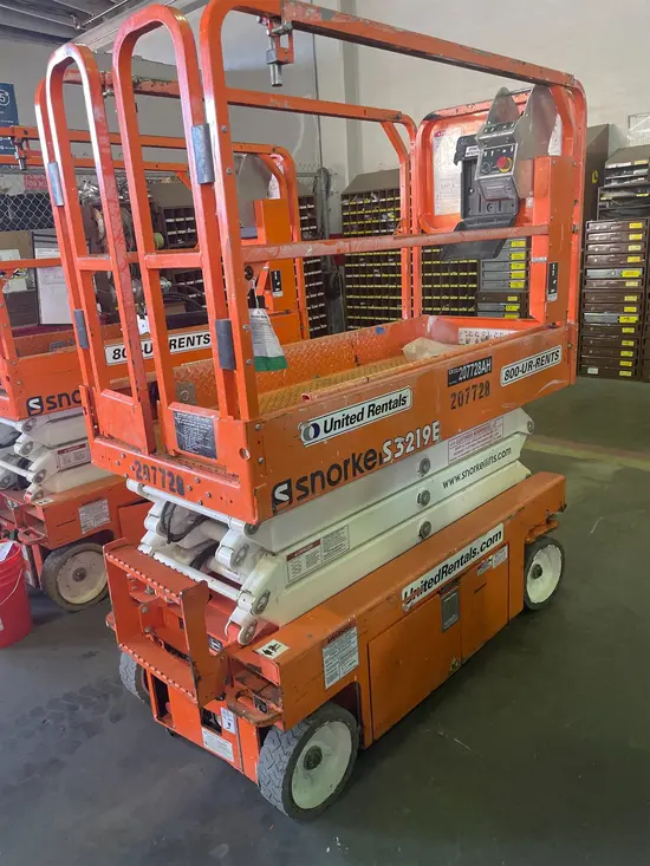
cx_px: 325
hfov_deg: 53.1
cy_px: 433
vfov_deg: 67.3
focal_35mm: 26
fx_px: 651
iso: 200
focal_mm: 4.2
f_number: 1.6
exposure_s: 1/60
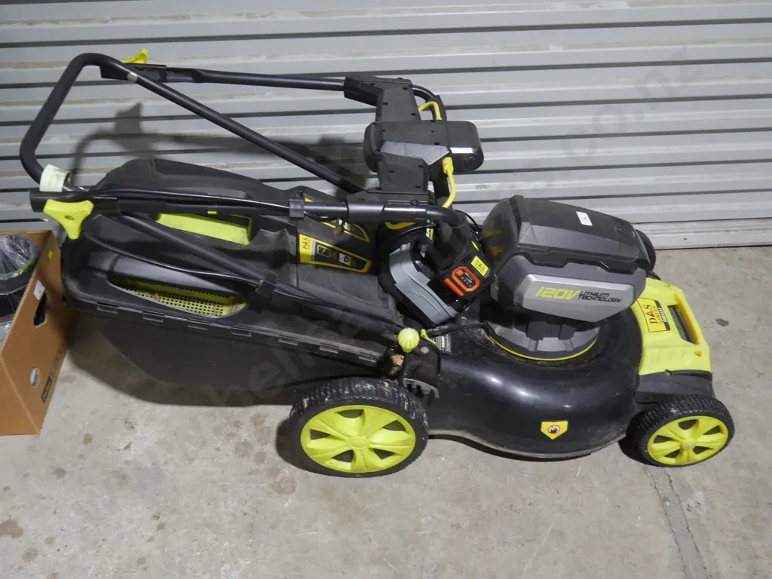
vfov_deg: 41.8
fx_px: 758
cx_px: 386
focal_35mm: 34
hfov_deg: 54.0
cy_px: 290
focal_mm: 17
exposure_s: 1/60
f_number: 4
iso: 500
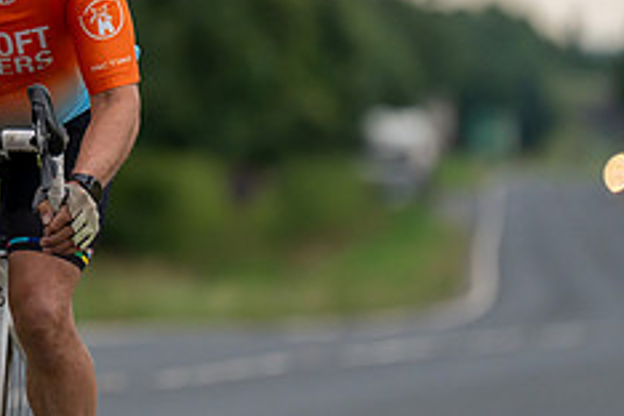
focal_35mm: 480
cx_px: 16
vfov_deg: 2.9
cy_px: 28
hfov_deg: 4.3
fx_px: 8319
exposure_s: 1/800
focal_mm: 194
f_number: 2.8
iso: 1000
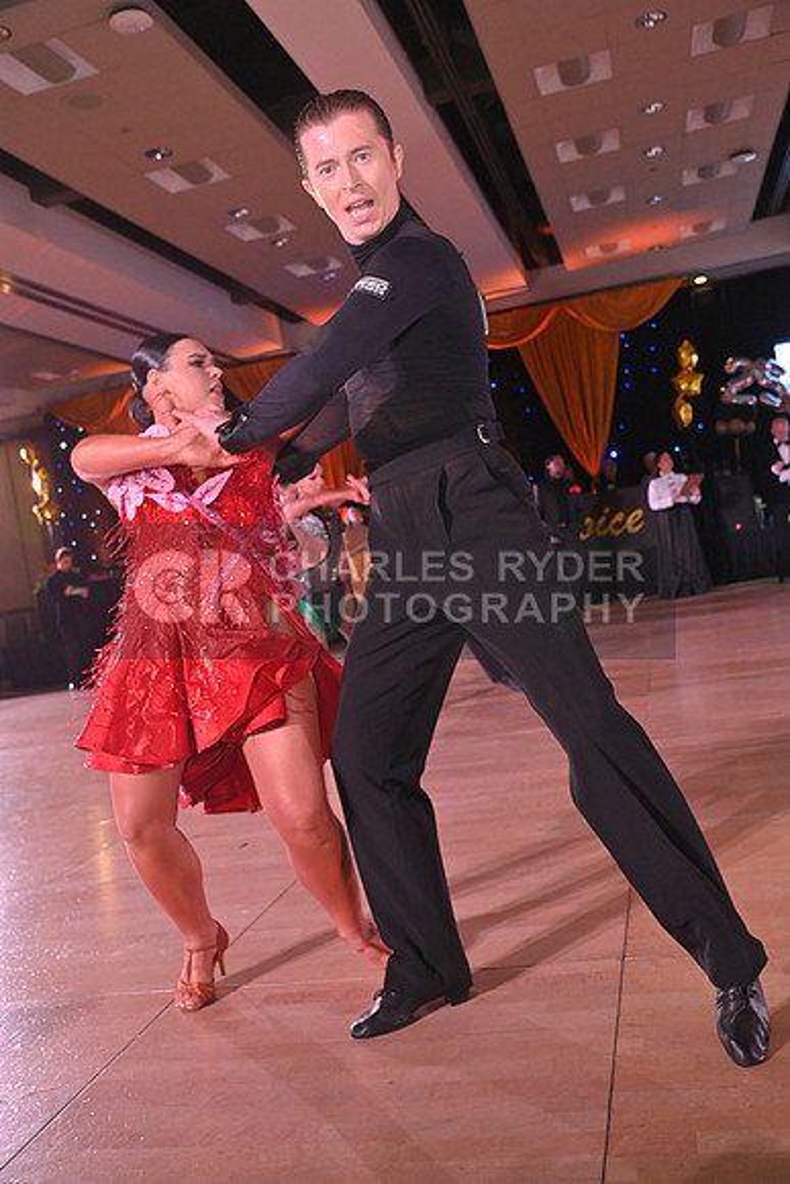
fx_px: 1118
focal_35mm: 34
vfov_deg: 55.8
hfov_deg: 38.9
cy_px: 592
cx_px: 395
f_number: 6.3
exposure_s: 1/320
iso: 3200
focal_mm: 34
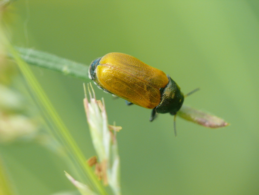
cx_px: 130
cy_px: 98
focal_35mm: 420
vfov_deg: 3.5
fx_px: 3143
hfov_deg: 4.7
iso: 200
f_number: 5.6
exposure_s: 1/320
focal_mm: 88.8
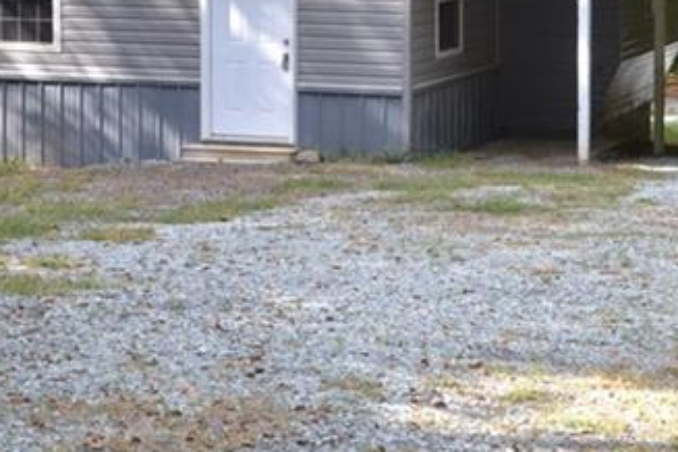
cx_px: 222
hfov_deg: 16.7
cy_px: -15
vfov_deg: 11.1
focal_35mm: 122
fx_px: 2297
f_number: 8
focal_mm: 26
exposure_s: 1/100
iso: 400
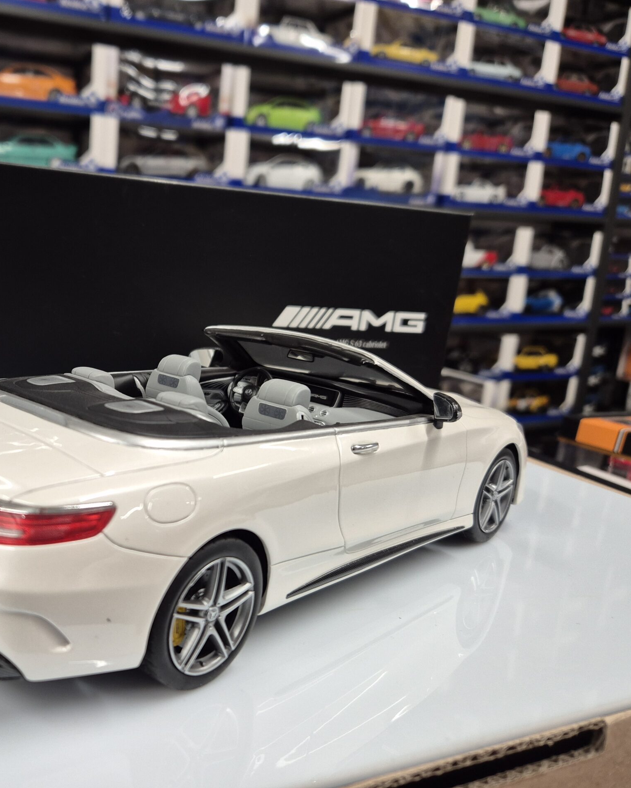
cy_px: 394
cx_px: 147
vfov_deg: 58.8
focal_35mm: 30
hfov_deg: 46.5
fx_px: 700
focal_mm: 5.4
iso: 200
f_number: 1.8
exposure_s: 1/100
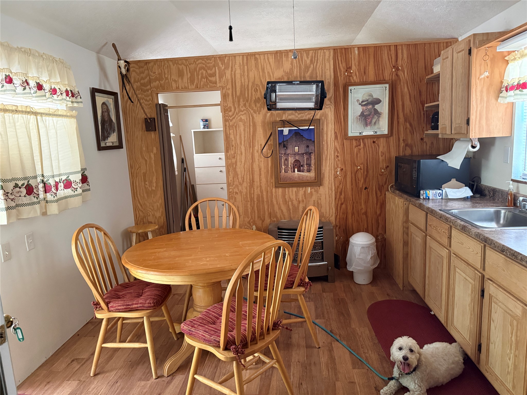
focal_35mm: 24
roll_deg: +3.1
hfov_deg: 71.6
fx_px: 365
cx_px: 264
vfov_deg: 56.8
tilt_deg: -8.3
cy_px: 198
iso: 800
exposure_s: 1/60
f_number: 1.78
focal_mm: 6.76
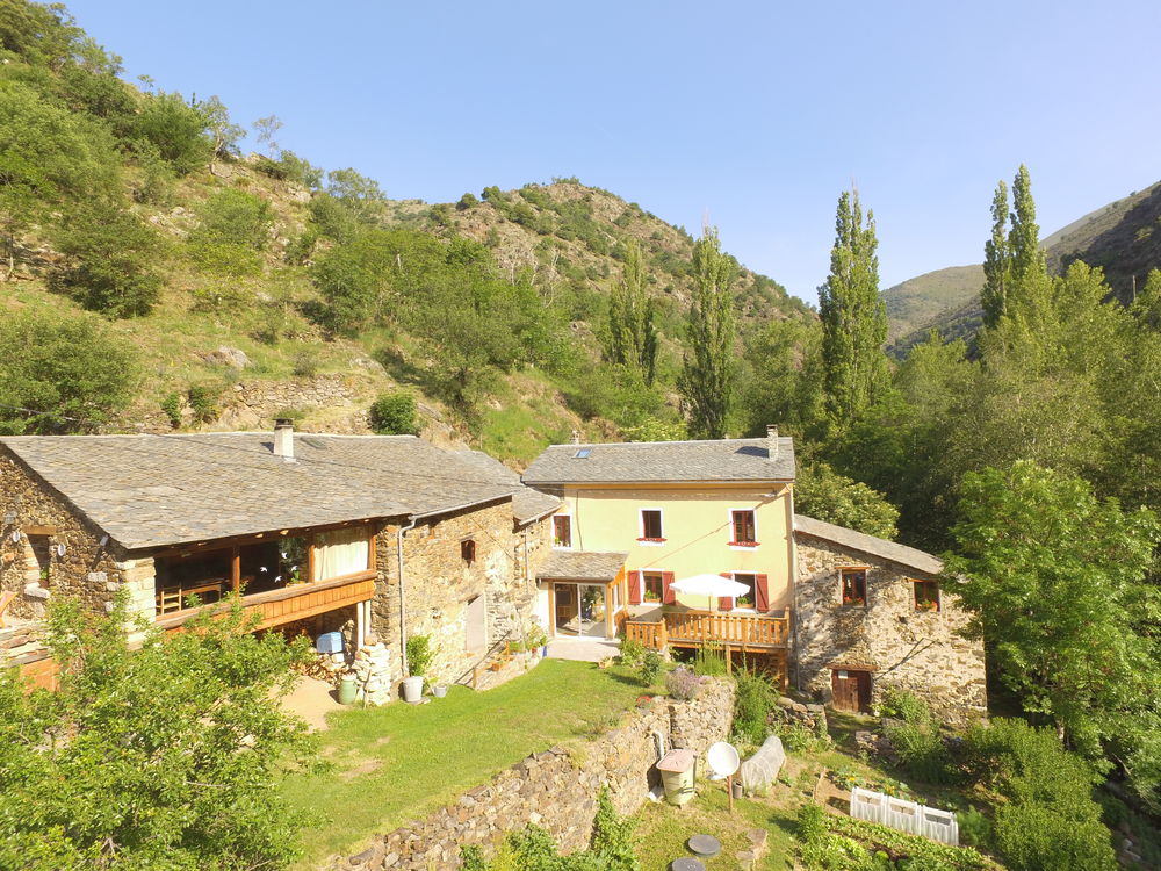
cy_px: 436
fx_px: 671
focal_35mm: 20
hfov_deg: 81.7
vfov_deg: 66.0
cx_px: 580
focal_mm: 3.61
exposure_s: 1/323
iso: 100
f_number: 2.8
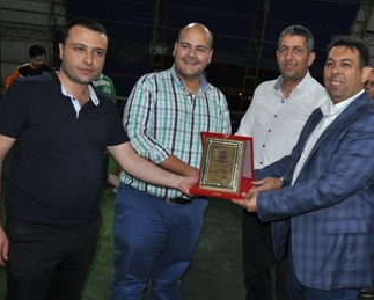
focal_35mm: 39
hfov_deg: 46.5
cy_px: 138
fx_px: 432
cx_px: 227
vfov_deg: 38.3
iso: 800
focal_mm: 20
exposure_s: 1/60
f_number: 3.5
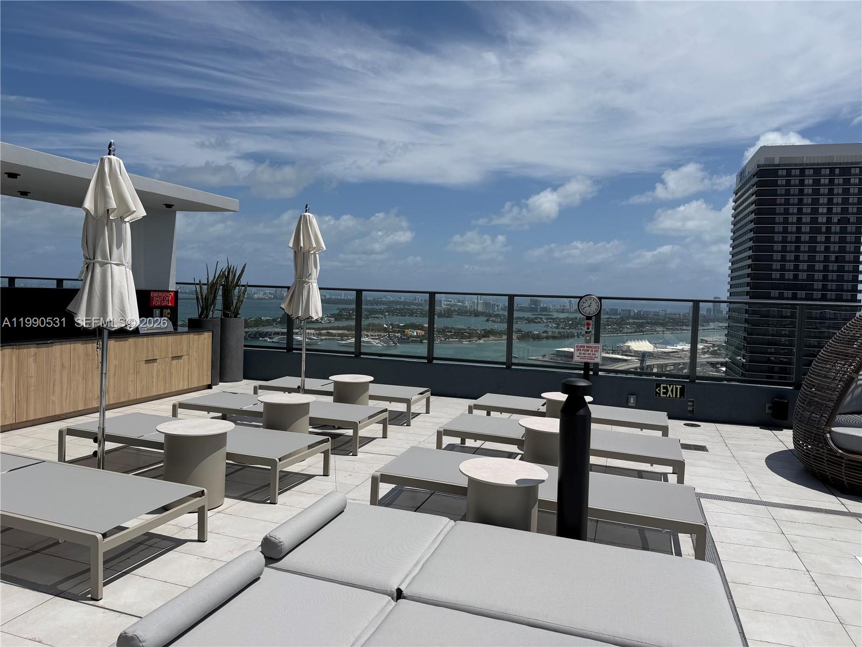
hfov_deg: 71.6
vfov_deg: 56.8
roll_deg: -1.6
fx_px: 598
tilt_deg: -1.7
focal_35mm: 24
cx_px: 431
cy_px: 324
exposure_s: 1/14286
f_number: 1.78
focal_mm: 6.76
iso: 80
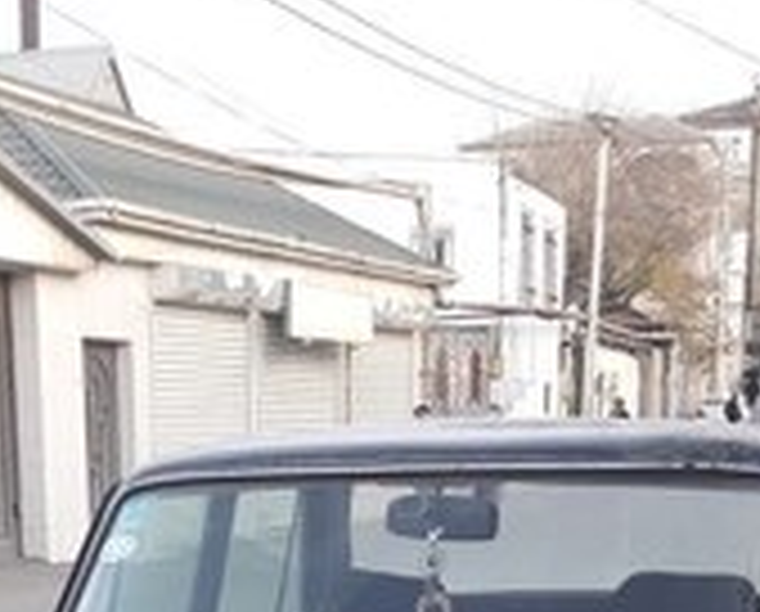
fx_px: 1804
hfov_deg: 23.7
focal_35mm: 80
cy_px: 900
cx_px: 243
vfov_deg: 17.4
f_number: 1.9
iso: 64
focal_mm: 3.7
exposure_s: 1/50
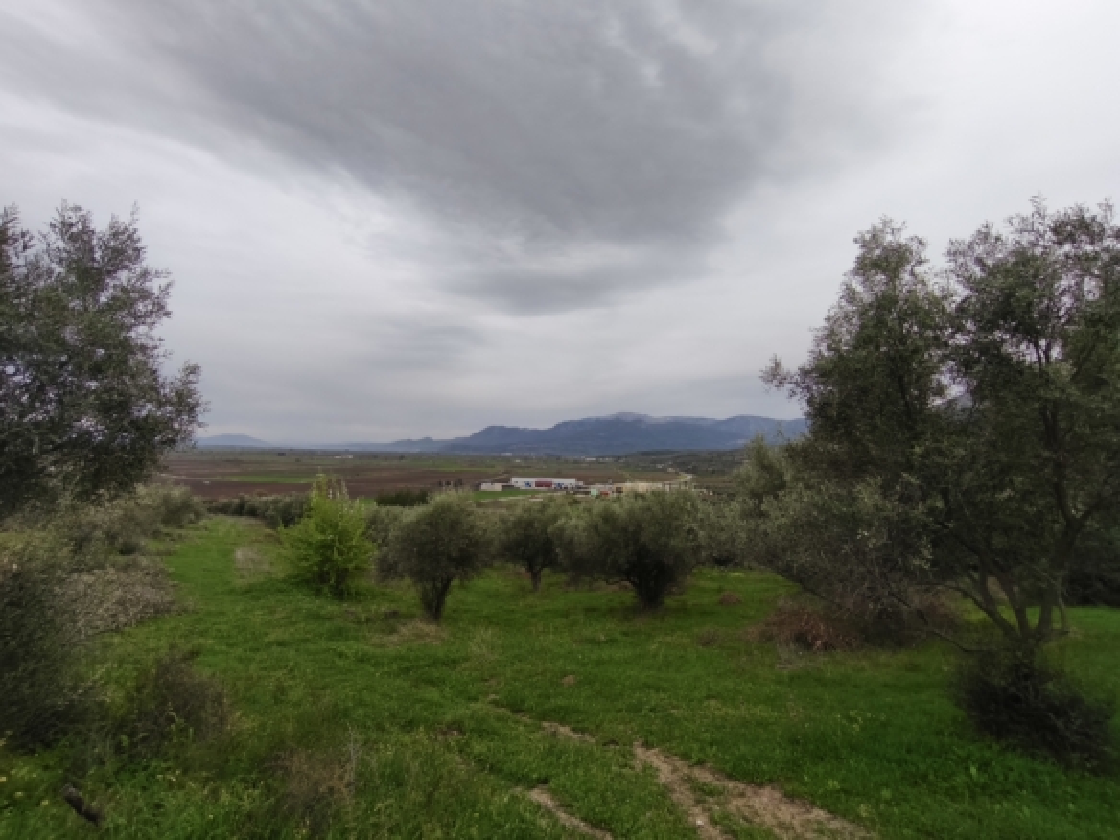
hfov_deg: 98.2
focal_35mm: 15
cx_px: 560
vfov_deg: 81.7
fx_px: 485
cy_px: 420
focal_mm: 1.91
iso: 50
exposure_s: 1/178
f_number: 2.2
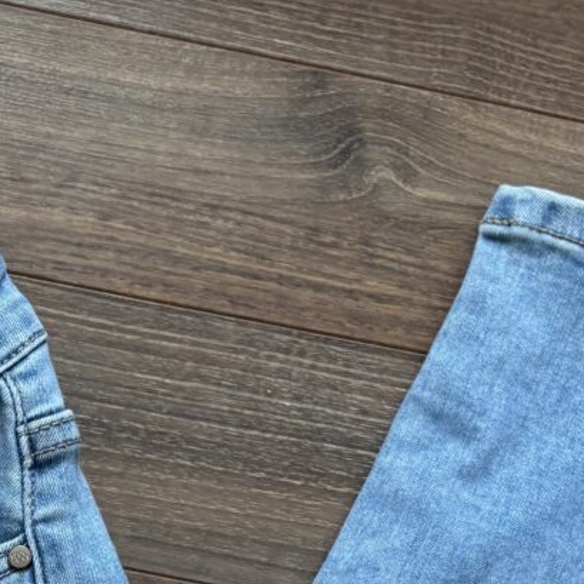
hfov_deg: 14.5
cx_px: -168
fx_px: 2195
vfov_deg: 14.9
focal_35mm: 115
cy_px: 565
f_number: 1.6
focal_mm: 5.96
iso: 125
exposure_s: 1/64
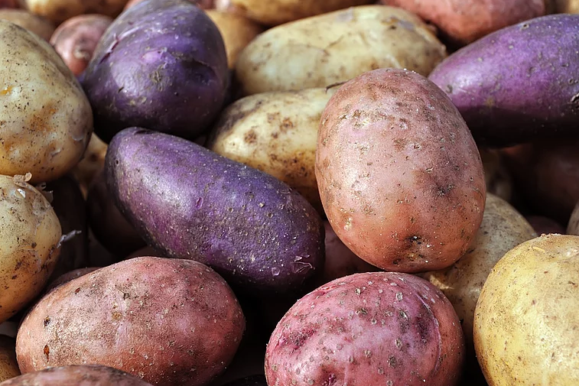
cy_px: 226
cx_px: 332
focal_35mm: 57
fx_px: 917
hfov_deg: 35.0
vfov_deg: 23.8
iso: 200
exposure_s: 1/160
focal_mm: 32
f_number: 9
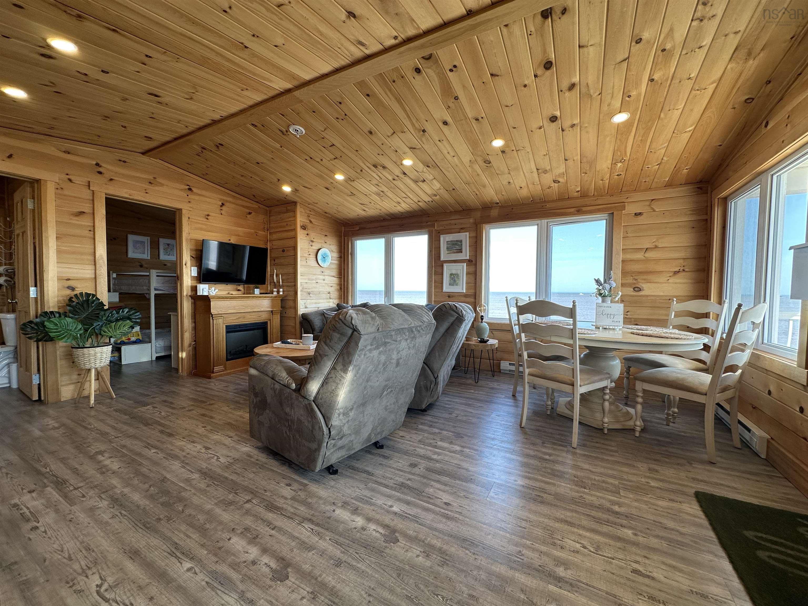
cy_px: 303
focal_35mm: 14
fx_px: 327
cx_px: 404
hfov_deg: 102.1
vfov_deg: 85.7
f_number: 2.2
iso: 50
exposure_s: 1/120
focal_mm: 2.22
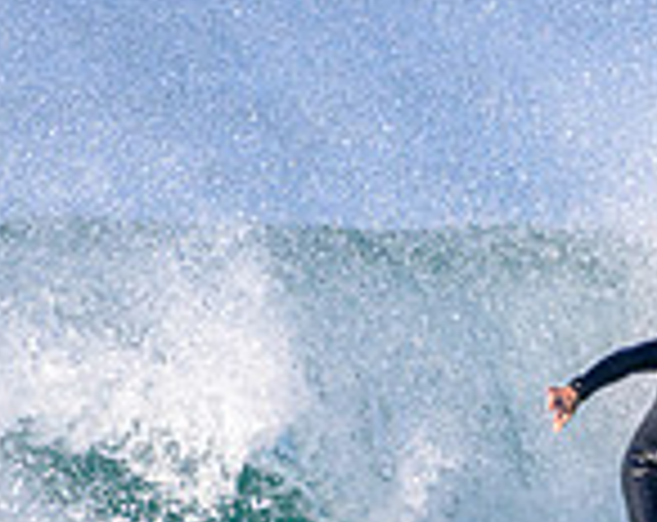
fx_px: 49762
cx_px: 777
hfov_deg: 0.8
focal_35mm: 2566
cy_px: 368
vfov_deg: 0.6
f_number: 5.6
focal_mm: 500
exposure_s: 1/2000
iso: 280
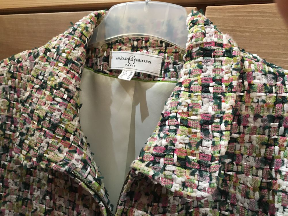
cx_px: 144
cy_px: 108
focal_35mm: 29
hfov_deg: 61.7
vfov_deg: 48.2
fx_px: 241
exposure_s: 1/33
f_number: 2.2
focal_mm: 4.15
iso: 200
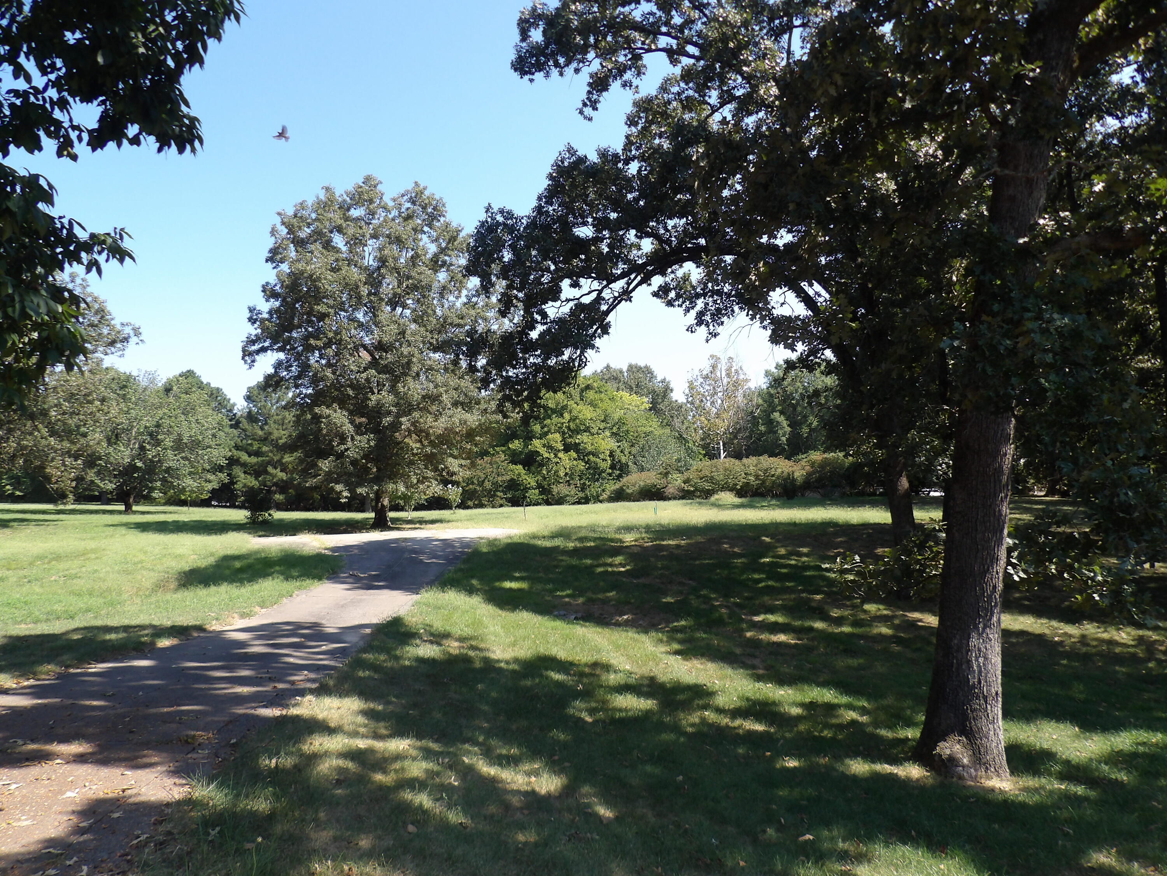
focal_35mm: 24
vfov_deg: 56.8
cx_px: 584
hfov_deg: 71.6
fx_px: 809
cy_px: 438
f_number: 2.8
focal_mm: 4.3
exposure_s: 1/467
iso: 100
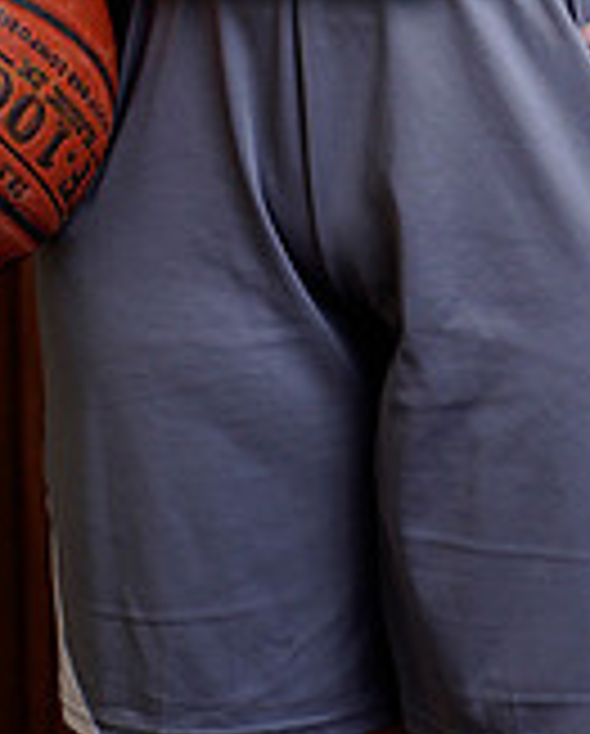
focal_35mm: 283
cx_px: 261
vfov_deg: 6.7
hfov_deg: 5.5
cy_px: -522
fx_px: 6160
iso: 200
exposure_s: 1/250
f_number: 5.6
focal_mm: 85
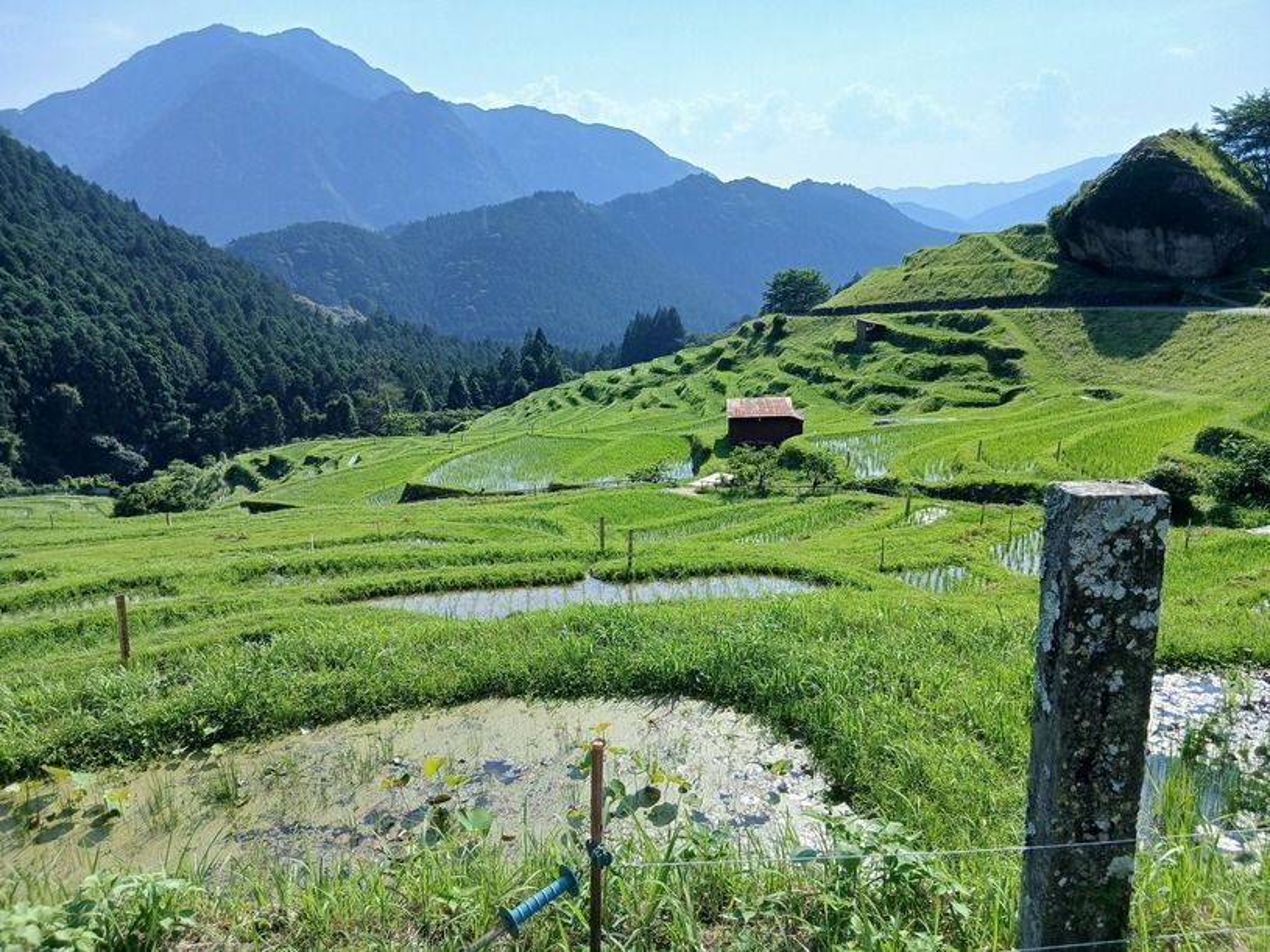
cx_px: 635
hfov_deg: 67.3
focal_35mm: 26
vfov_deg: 53.1
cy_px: 476
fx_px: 954
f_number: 1.8
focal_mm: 3.86
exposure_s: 1/524
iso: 20
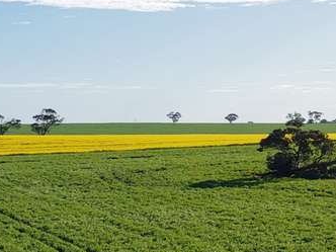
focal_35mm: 139
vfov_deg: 10.5
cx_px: -337
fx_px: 1349
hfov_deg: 12.5
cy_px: 275
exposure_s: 1/5000
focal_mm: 8.67
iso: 190
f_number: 1.8
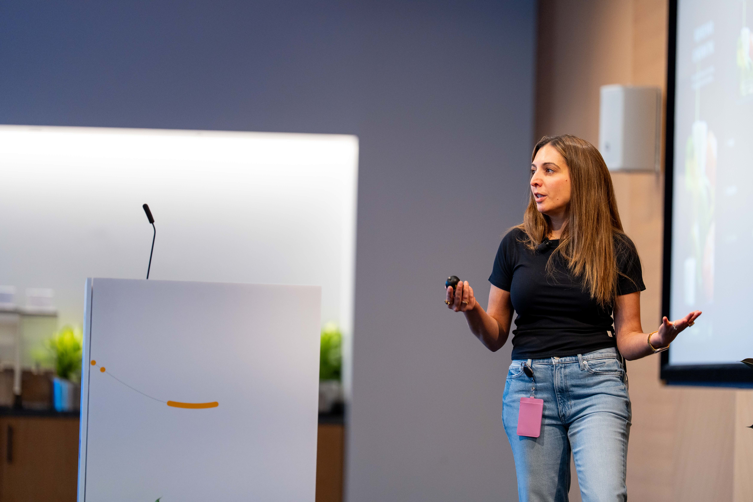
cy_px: 251
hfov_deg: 12.0
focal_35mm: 171
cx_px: 376
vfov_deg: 8.0
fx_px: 3576
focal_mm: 171
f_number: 2.8
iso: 1250
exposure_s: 1/200
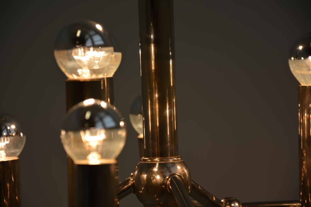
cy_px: 104
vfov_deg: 8.7
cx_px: 156
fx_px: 1361
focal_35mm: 158
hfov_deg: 13.0
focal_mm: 105
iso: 160
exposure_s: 1/180
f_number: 5.6
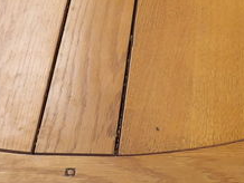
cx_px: 153
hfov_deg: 17.8
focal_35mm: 110
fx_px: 776
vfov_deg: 13.3
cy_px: -4
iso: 125
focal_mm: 4.3
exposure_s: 1/33
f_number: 3.2
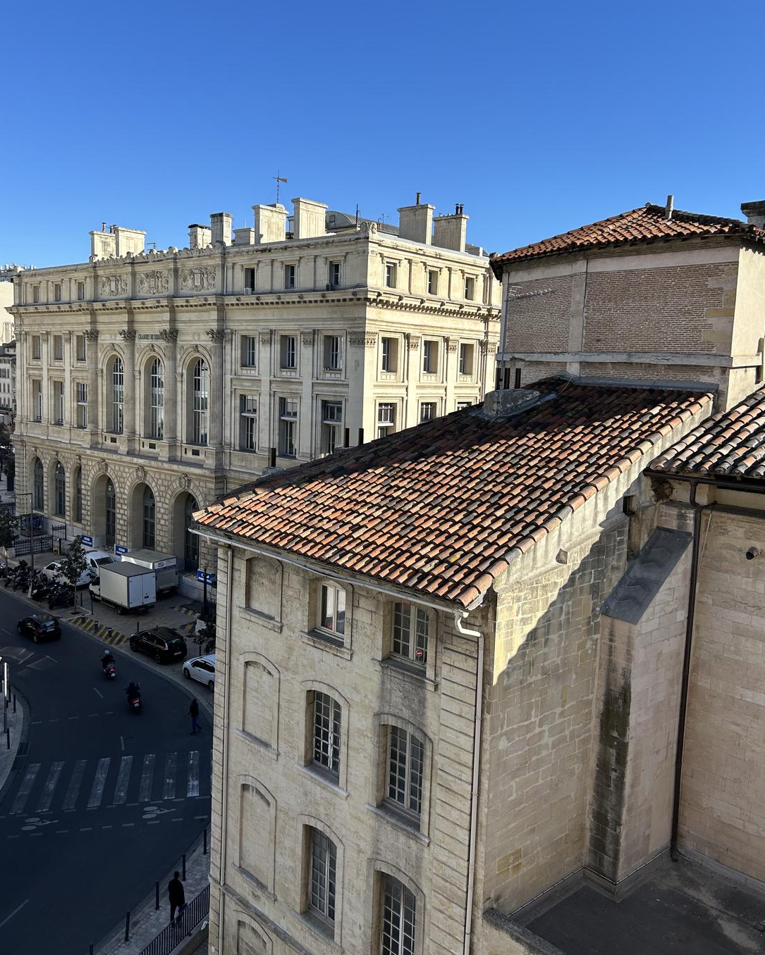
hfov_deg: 51.5
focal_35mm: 28
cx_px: 376
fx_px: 792
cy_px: 439
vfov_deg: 62.1
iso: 50
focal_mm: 5.7
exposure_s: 1/2841
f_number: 1.5
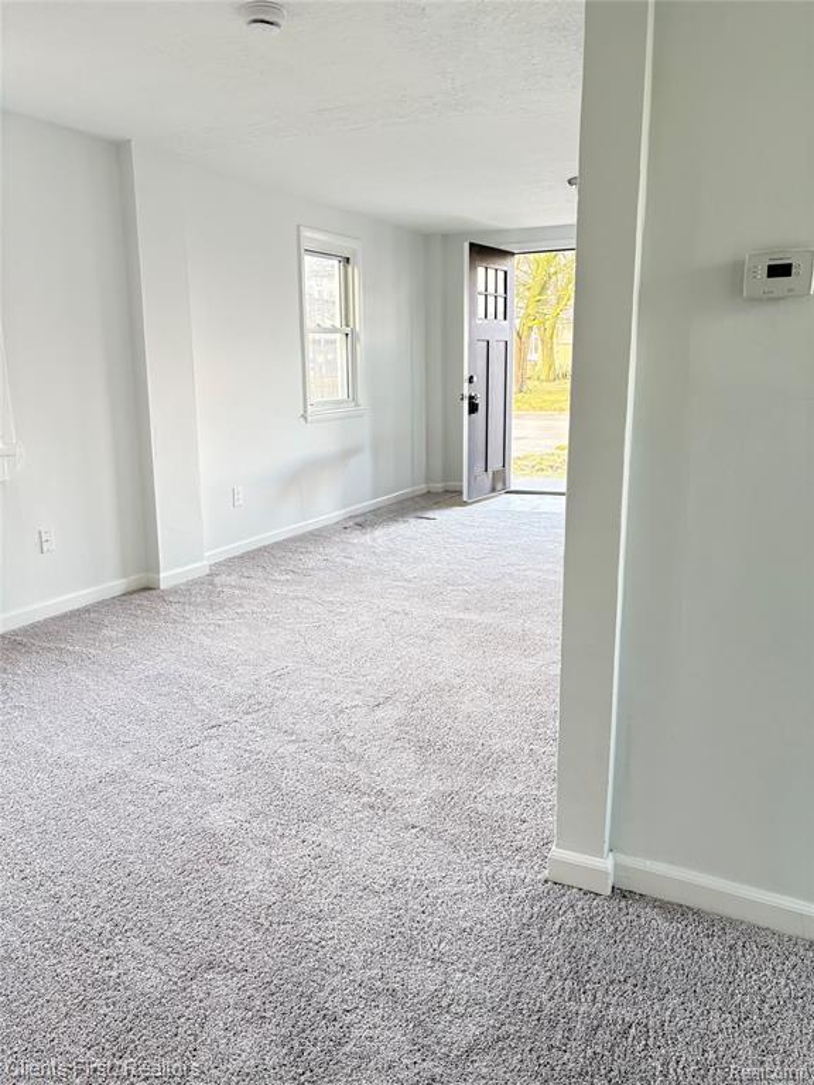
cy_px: 542
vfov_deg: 67.3
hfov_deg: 53.1
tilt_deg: -11.9
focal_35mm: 26
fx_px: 815
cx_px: 407
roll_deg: -0.1
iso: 160
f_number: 1.6
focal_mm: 5.96
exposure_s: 1/60
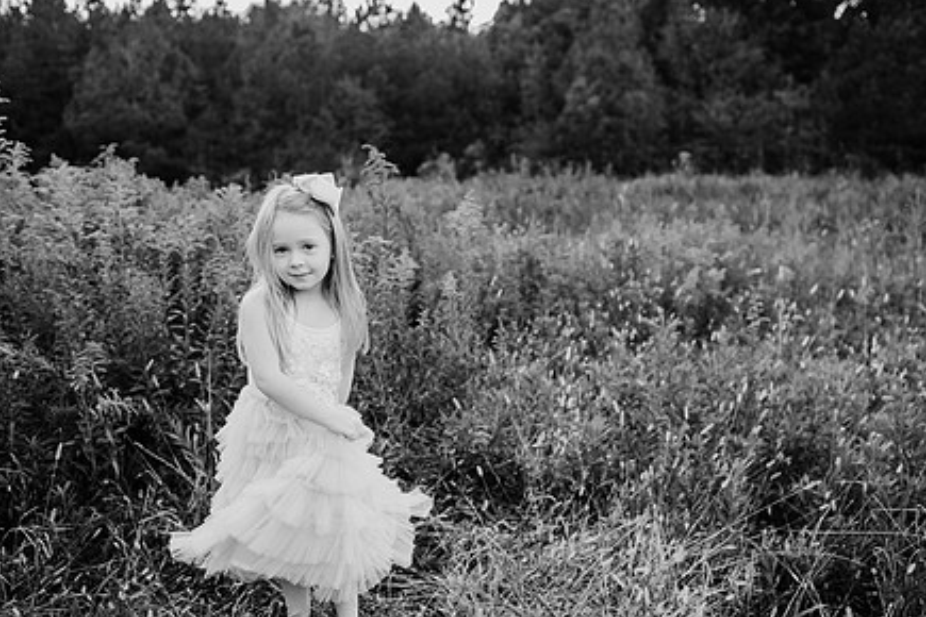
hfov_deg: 58.7
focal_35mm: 32
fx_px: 823
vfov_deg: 41.0
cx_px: 470
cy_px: 363
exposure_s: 1/400
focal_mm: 24
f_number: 2.5
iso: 250
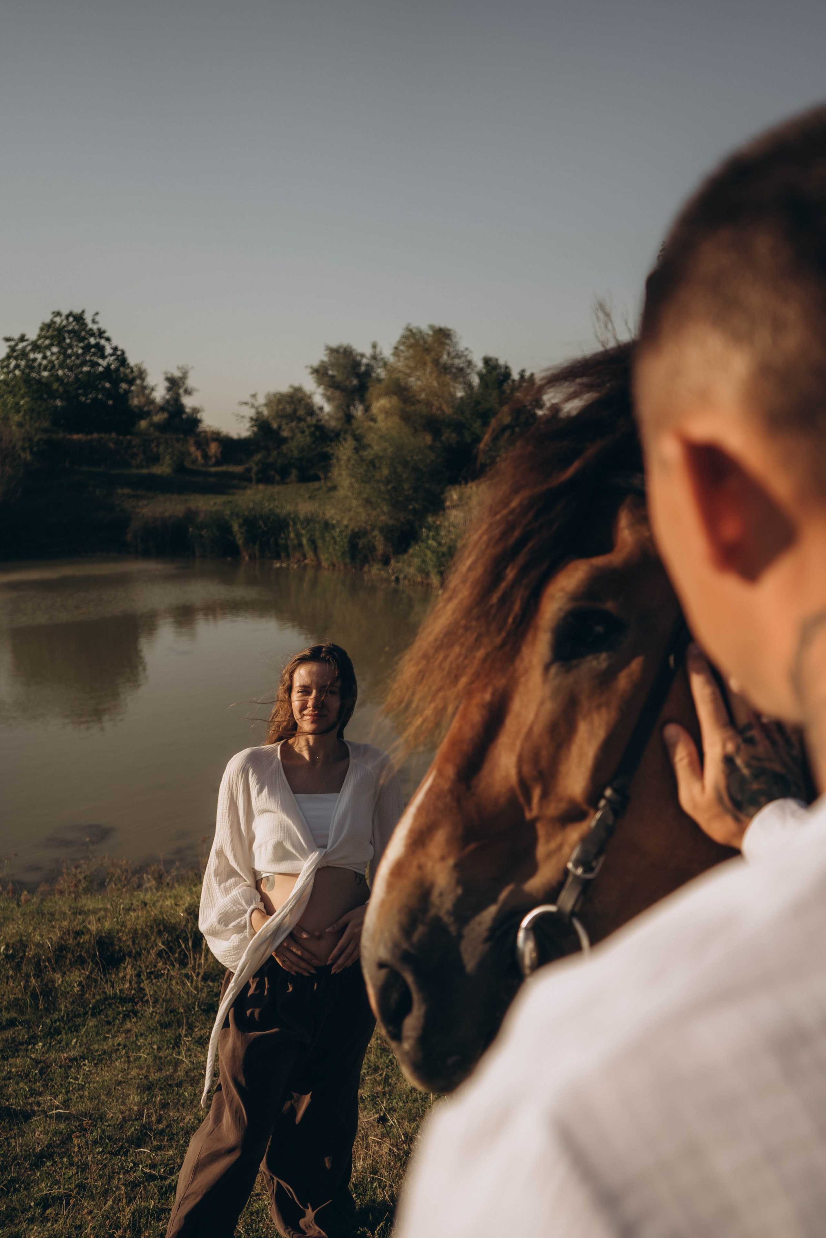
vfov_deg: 57.2
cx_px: 413
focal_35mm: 33
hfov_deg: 40.0
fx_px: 1136
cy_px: 619
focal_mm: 33
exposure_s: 1/800
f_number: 4
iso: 125
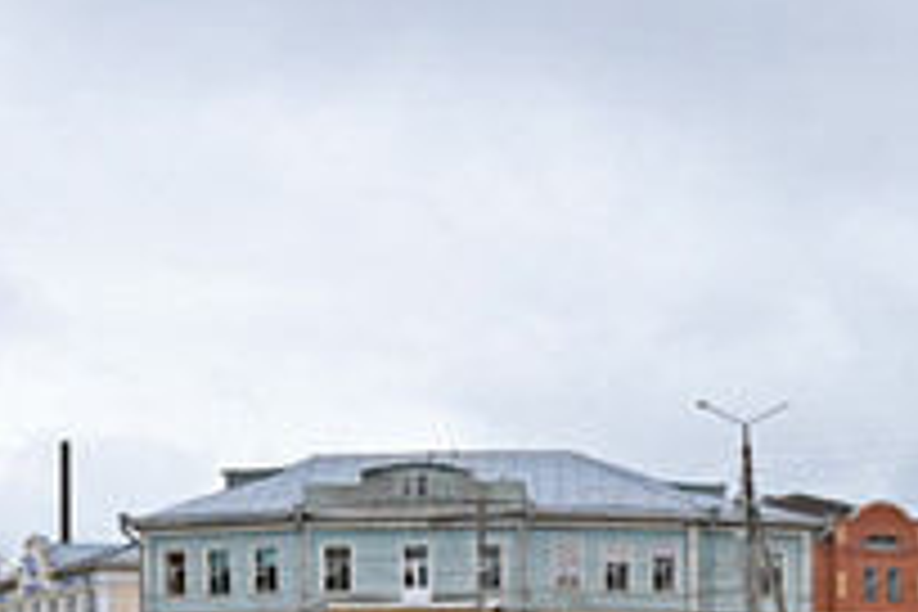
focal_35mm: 110
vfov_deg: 12.2
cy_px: 700
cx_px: 644
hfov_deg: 18.5
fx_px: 2805
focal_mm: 35
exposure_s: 1/180
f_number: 5.6
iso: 100
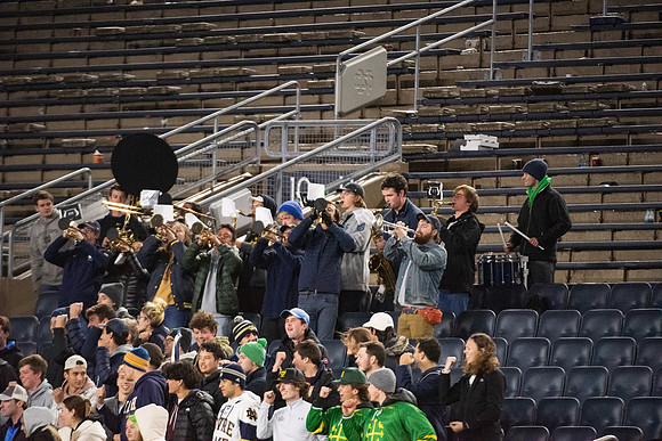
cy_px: 220
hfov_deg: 5.4
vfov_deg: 3.6
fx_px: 6989
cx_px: 331
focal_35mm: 380
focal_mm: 380
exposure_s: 1/500
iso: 6400
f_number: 4
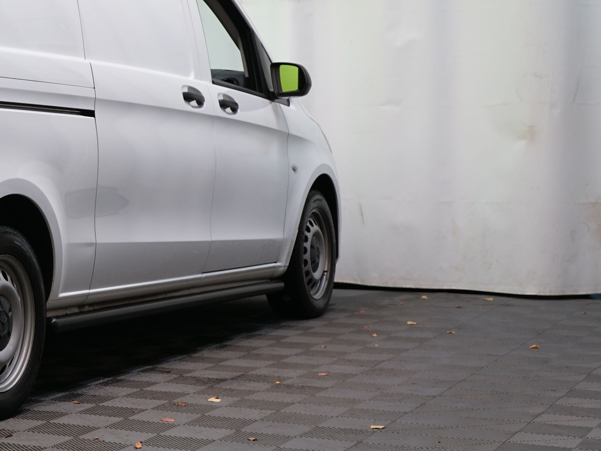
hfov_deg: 20.4
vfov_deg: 16.3
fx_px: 1563
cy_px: 101
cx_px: -120
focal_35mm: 90
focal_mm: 38
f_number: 5.6
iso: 500
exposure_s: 1/50
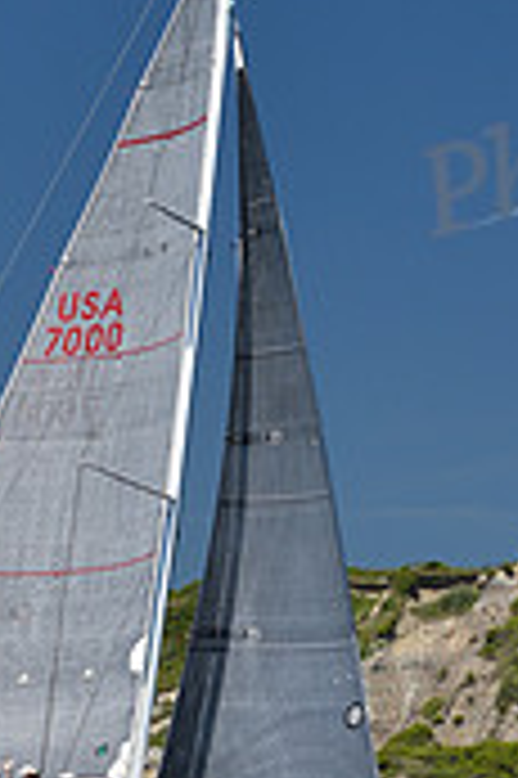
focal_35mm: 289
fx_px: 6250
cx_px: 191
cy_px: 418
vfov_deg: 7.1
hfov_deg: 4.7
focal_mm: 86
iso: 250
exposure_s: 1/800
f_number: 5
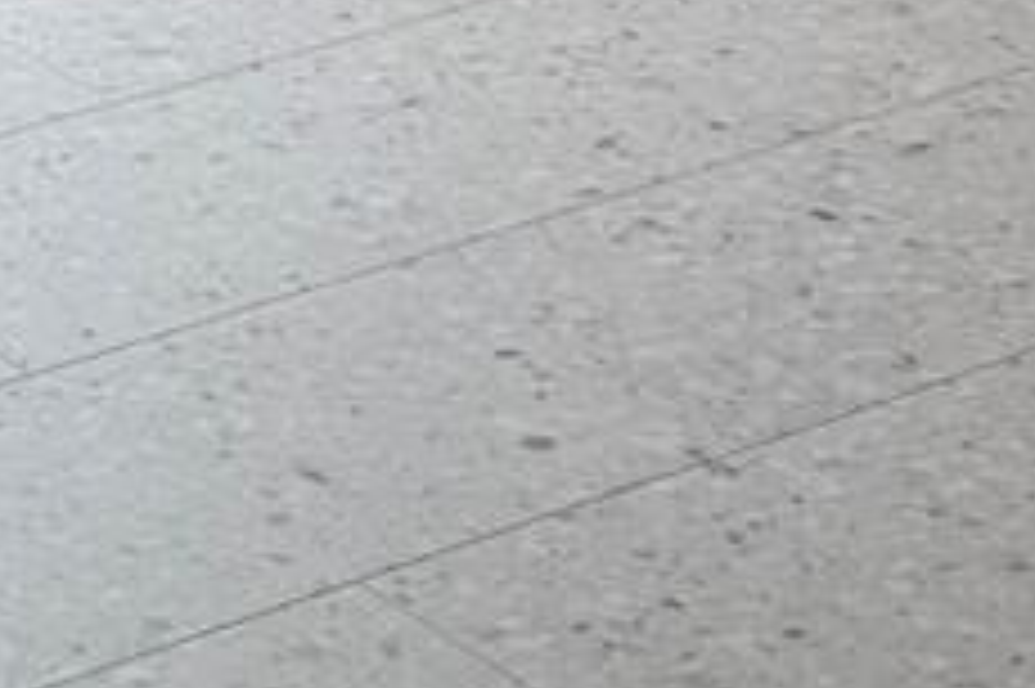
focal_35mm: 174
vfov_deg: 6.9
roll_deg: +2.4
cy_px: -1542
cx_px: -477
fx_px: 4999
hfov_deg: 11.4
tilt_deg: -4.8
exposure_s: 1/120
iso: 80
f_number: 1.78
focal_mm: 6.76
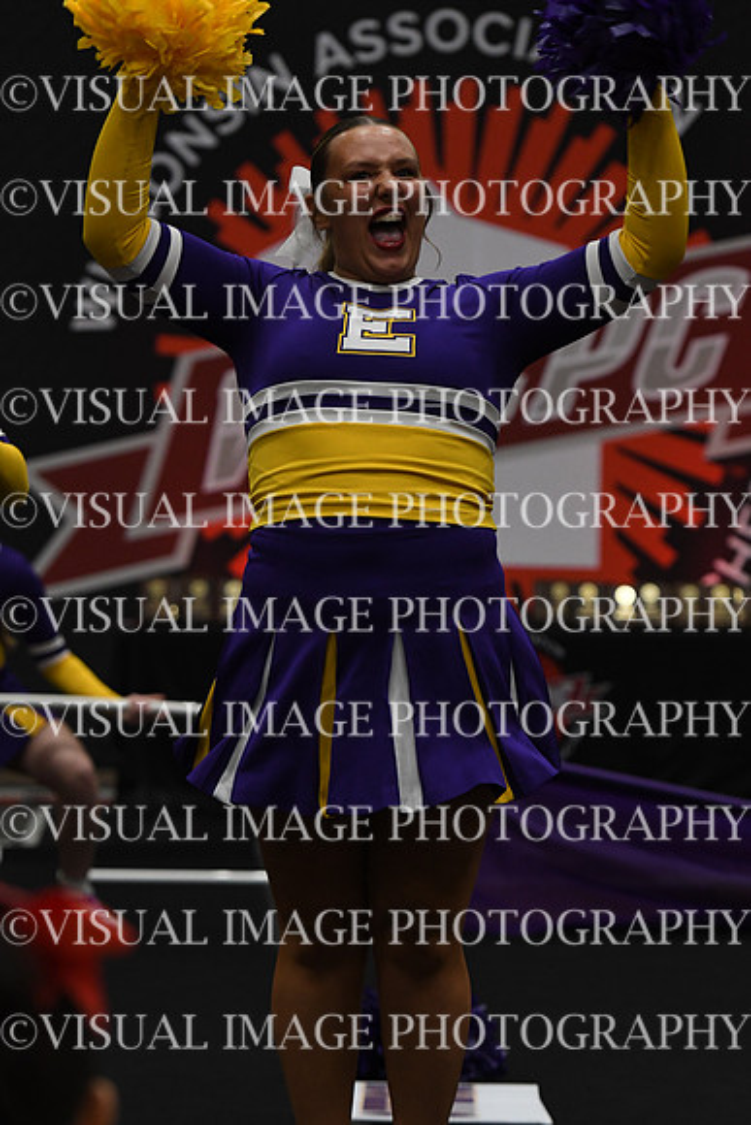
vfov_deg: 12.2
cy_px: 562
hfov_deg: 8.2
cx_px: 376
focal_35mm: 168
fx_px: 5253
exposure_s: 1/640
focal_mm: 112
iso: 3200
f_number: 4
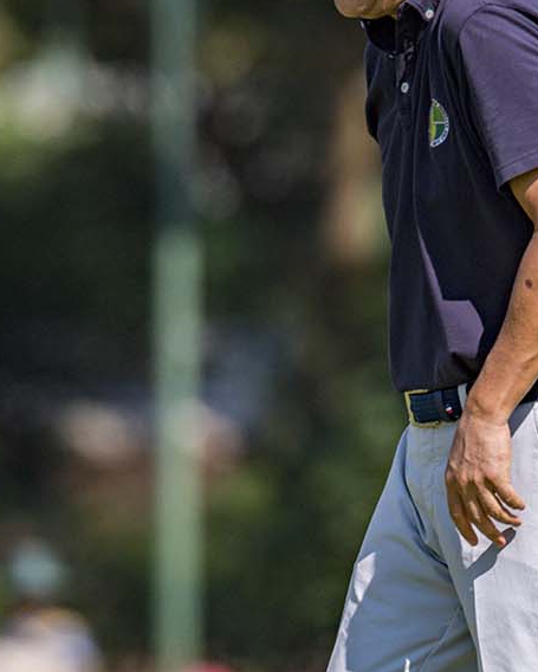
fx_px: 30746
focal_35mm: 1546
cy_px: 523
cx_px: 439
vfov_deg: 1.3
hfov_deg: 1.0
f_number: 8
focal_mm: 650
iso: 360
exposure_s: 1/2000
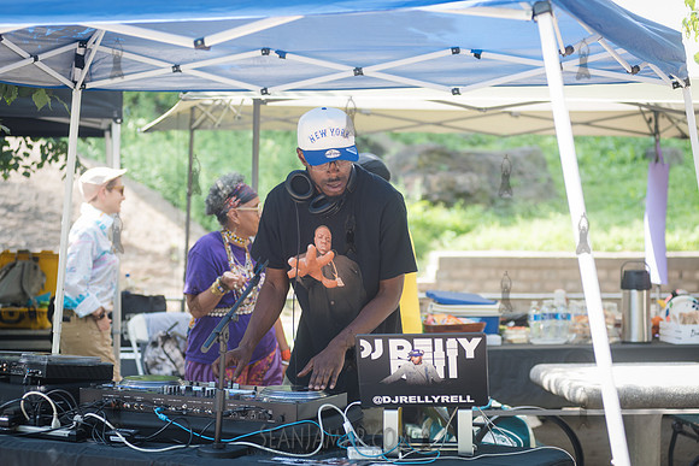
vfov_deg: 17.1
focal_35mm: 80
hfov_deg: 25.4
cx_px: 350
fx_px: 1554
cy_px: 233
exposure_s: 1/160
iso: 200
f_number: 3.5
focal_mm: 80
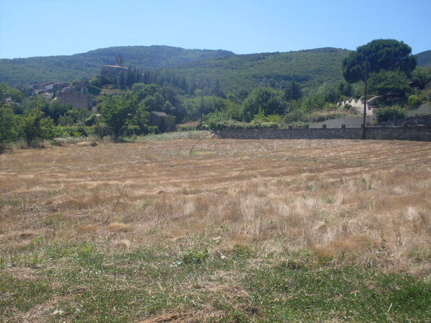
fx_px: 473
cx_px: 216
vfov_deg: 37.7
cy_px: 162
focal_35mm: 38
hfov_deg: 49.0
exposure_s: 1/180
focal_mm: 6.3
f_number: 8.4
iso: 80
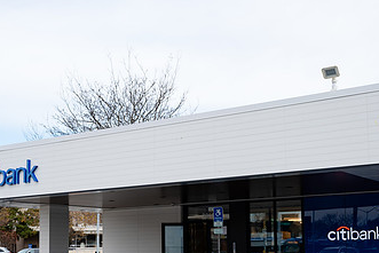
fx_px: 600
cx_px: 191
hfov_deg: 35.0
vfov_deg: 23.5
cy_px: 198
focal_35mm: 57
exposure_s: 1/800
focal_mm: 32
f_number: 4
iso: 200
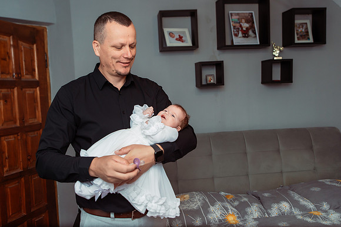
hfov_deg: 55.7
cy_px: 105
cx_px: 160
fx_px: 323
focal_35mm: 34
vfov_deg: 38.7
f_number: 3.5
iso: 500
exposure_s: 1/250
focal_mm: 31
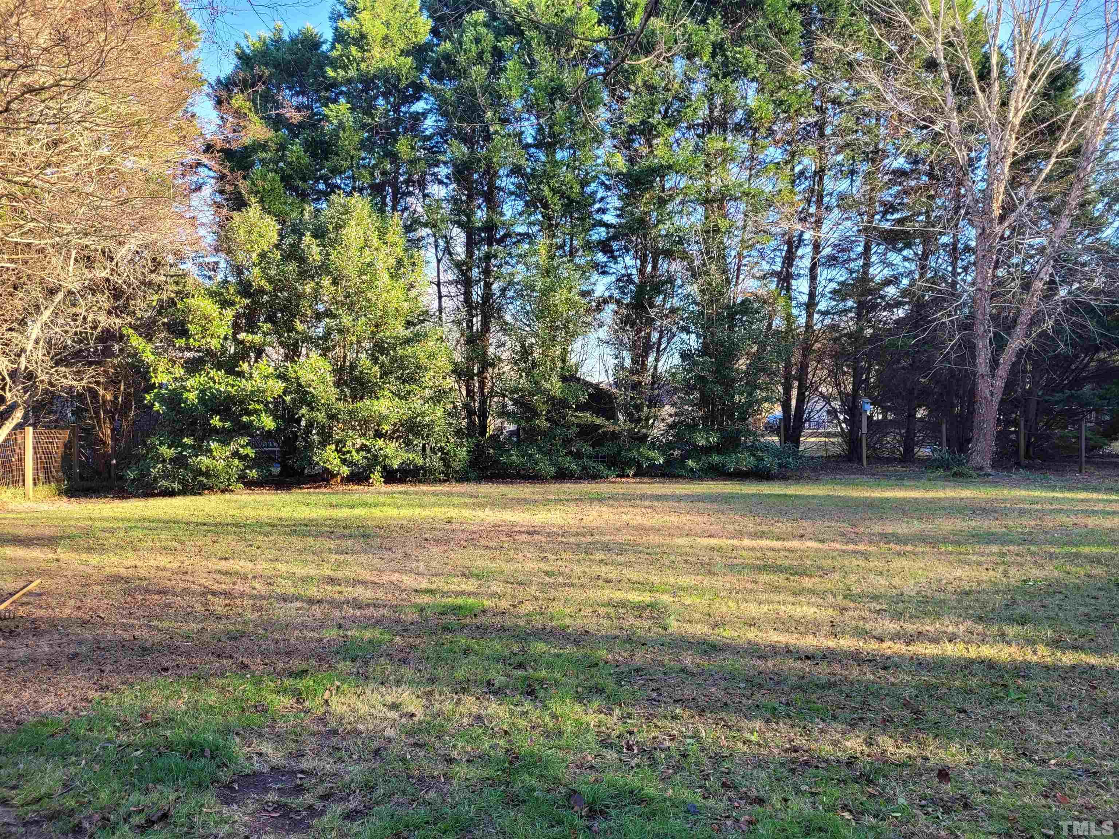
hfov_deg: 67.3
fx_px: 840
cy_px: 420
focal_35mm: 26
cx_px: 560
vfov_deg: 53.1
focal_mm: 5.4
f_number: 1.8
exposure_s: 1/177
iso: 40
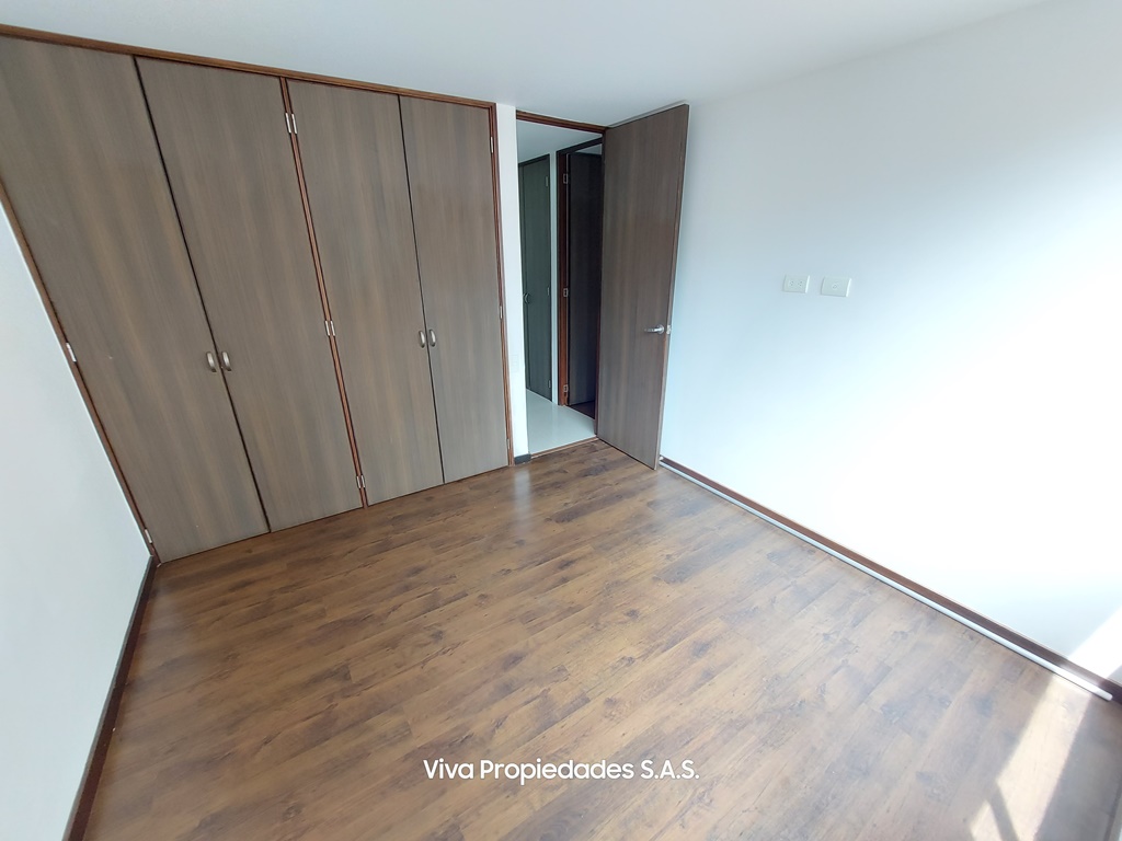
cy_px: 420
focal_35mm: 13
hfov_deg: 106.2
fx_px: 421
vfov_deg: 89.9
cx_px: 561
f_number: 2.2
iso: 250
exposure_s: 1/60
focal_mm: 1.74
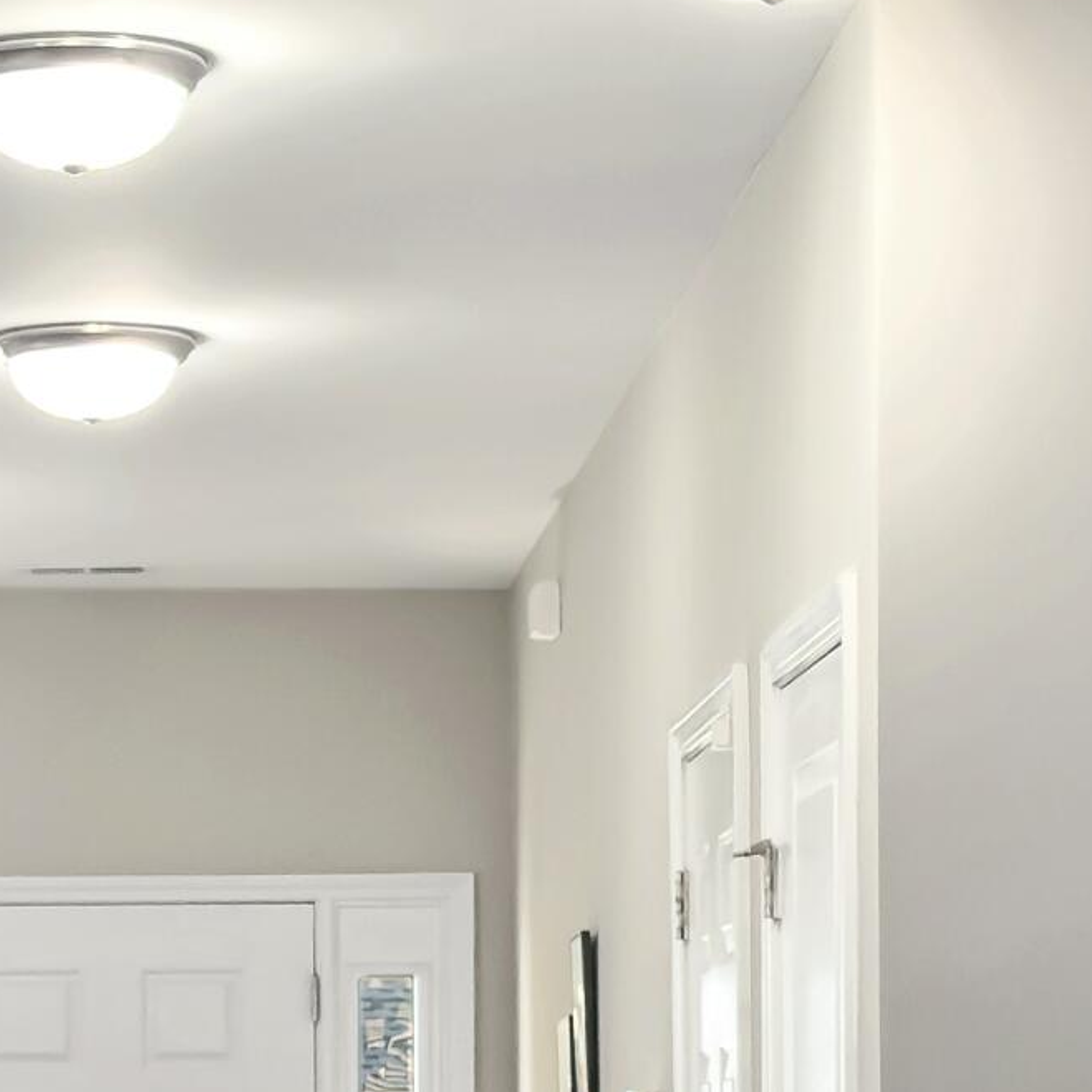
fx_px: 5603
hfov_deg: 11.1
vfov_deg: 11.0
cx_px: 89
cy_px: 1227
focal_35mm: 157
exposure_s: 1/160
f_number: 1.8
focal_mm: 6.76
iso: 160
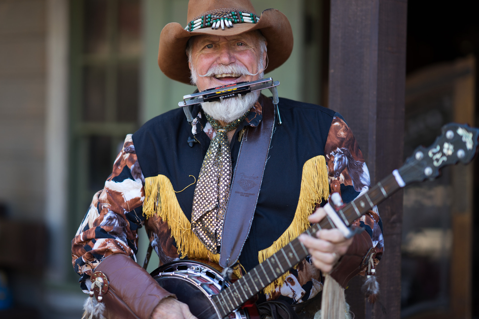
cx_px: 233
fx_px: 1250
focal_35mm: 94
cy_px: 152
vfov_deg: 14.5
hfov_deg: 21.7
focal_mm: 85
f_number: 1.4
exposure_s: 1/500
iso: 100
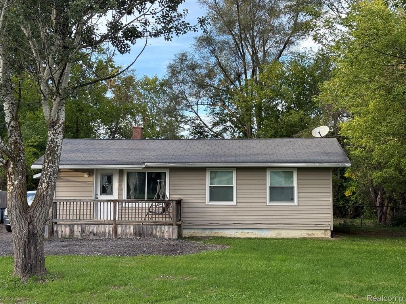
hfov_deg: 39.7
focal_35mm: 48
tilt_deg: +3.5
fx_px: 563
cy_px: 152
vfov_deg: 30.3
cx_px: 203
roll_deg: +0.1
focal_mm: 6.76
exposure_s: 1/601
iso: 80
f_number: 1.78
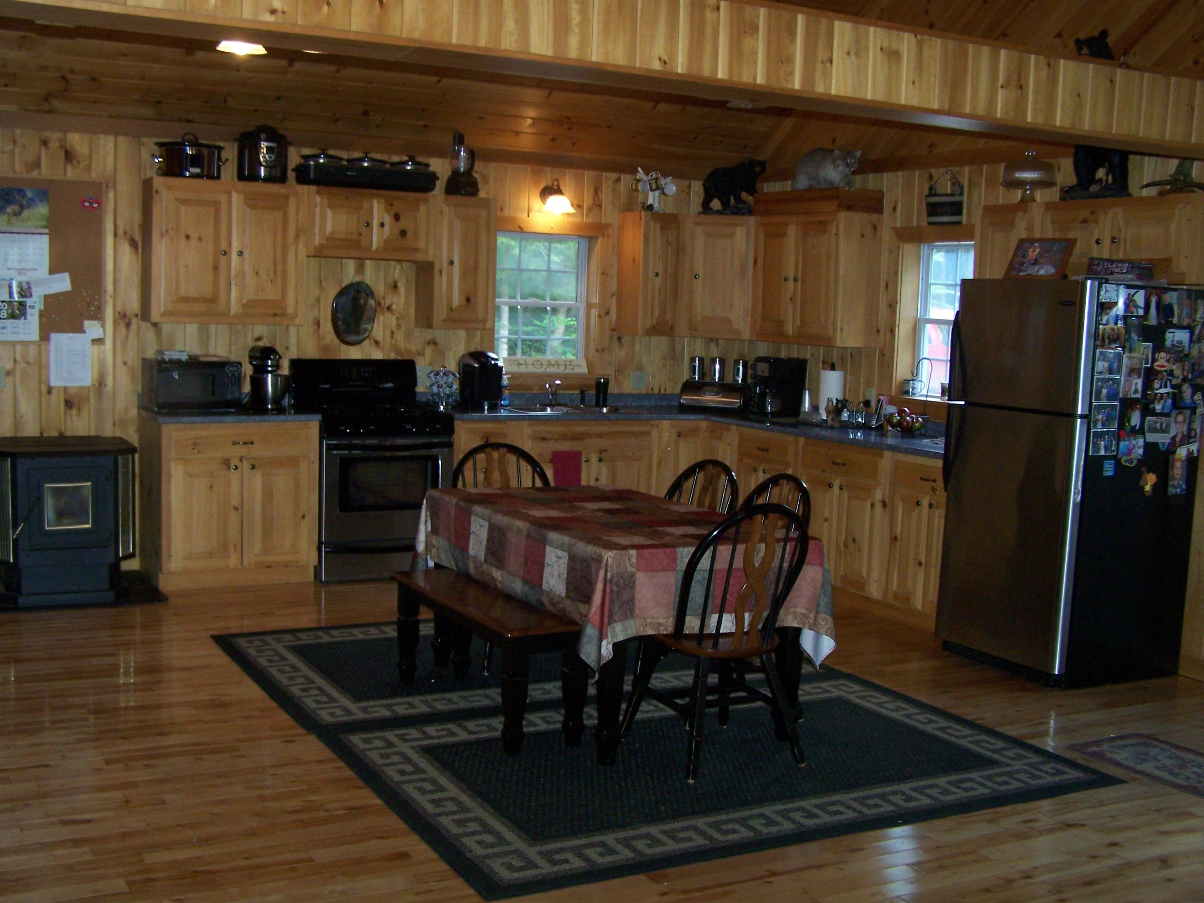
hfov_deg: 47.9
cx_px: 592
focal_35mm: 39
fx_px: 1356
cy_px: 447
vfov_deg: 36.8
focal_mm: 6.3
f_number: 2.8
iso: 160
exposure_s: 1/60
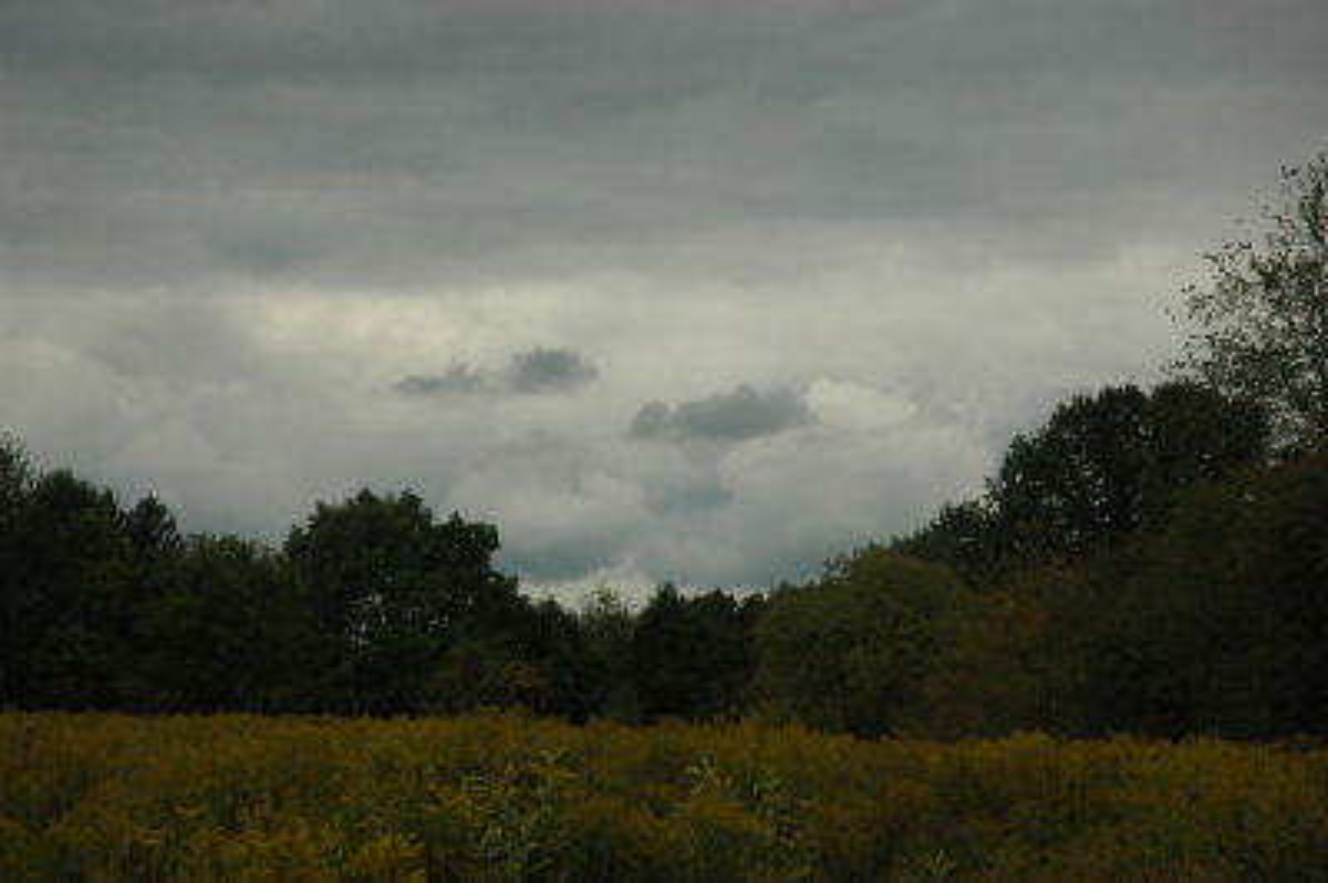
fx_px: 3870
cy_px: 442
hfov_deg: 19.5
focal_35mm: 105
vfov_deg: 13.0
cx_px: 664
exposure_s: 1/2500
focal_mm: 70
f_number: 8
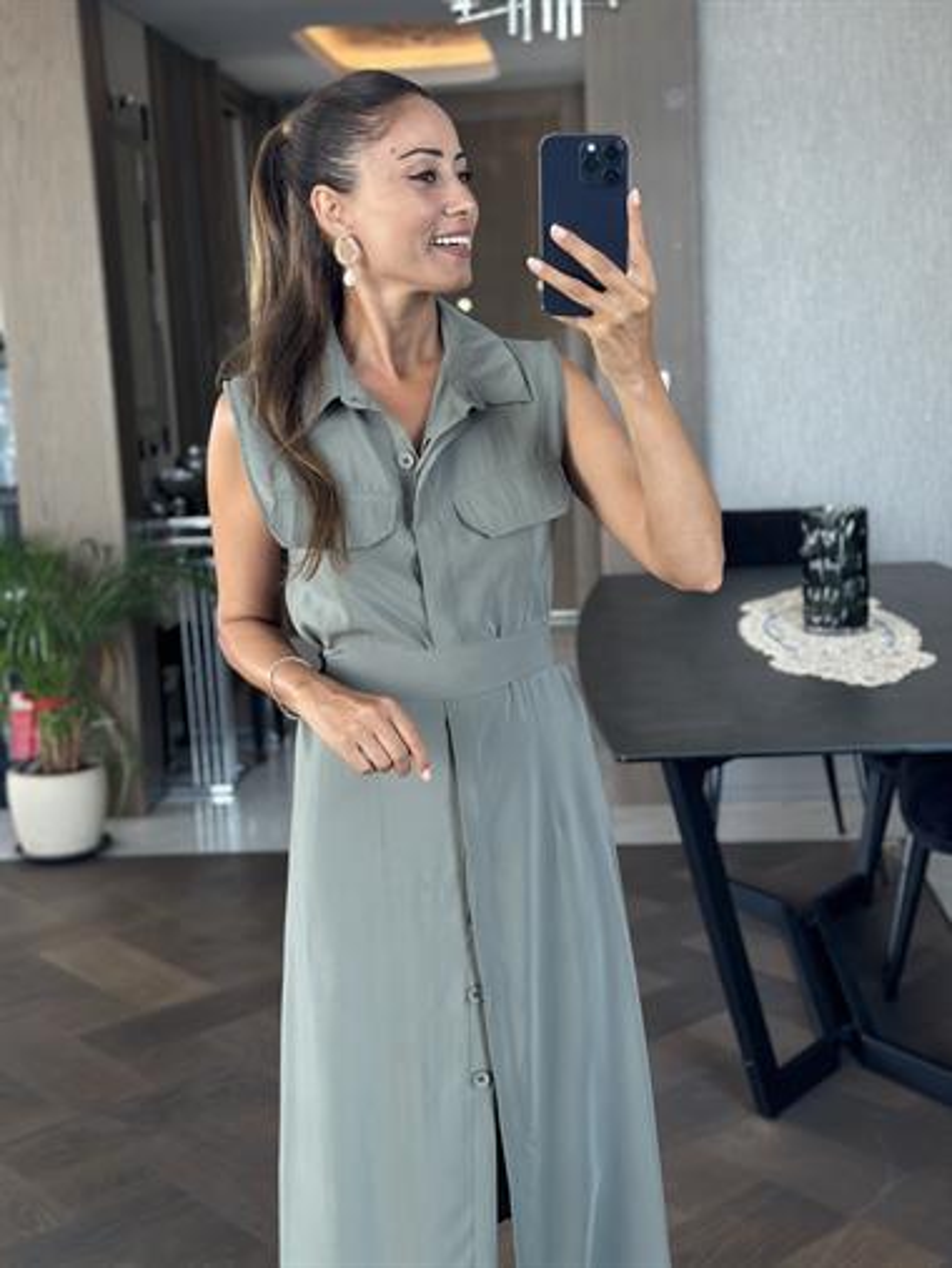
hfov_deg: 30.3
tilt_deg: -18.9
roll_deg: +3.6
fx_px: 1759
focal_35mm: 48
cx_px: 476
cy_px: 634
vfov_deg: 39.6
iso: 125
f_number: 1.78
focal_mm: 6.86
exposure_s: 1/75
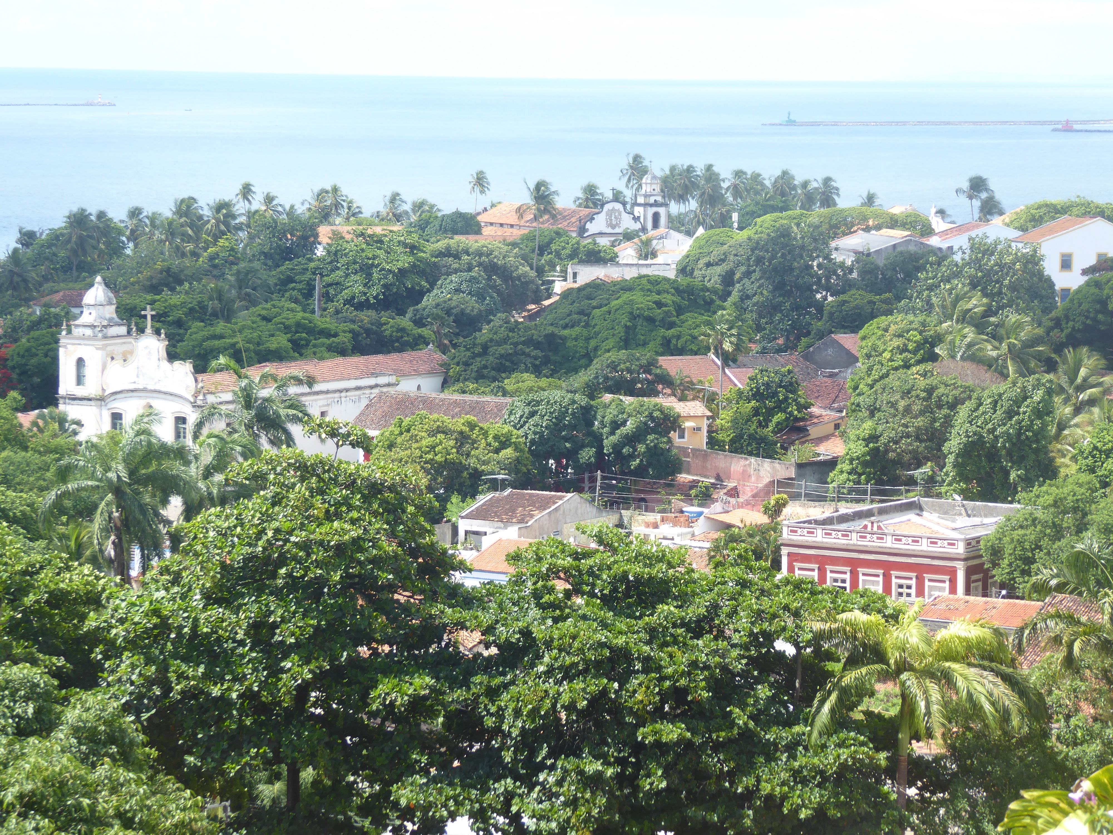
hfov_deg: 14.3
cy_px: 418
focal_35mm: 138
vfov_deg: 10.7
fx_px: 4437
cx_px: 556
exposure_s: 1/125
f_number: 5.2
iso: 80
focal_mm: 22.3
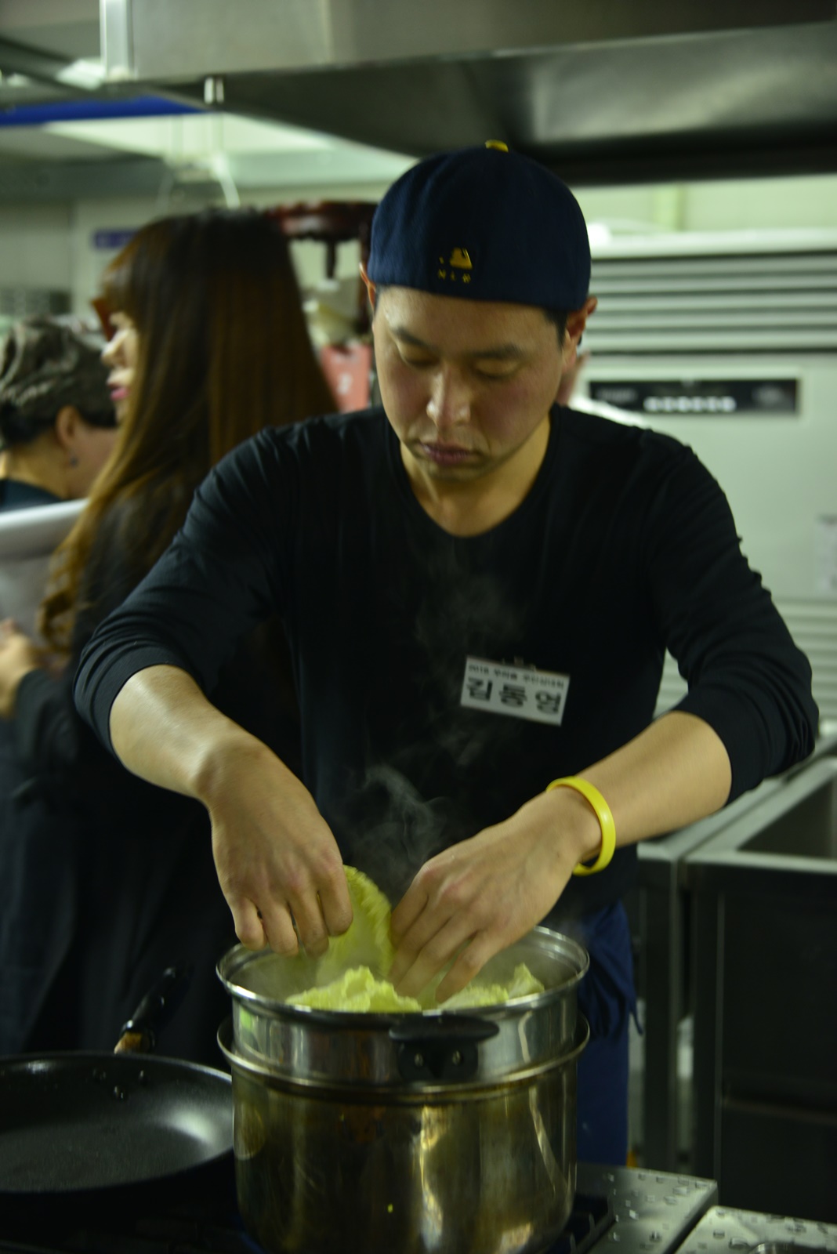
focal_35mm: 55
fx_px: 1916
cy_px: 627
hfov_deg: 24.6
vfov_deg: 36.2
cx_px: 418
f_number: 4
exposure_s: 1/30
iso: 800
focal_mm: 55
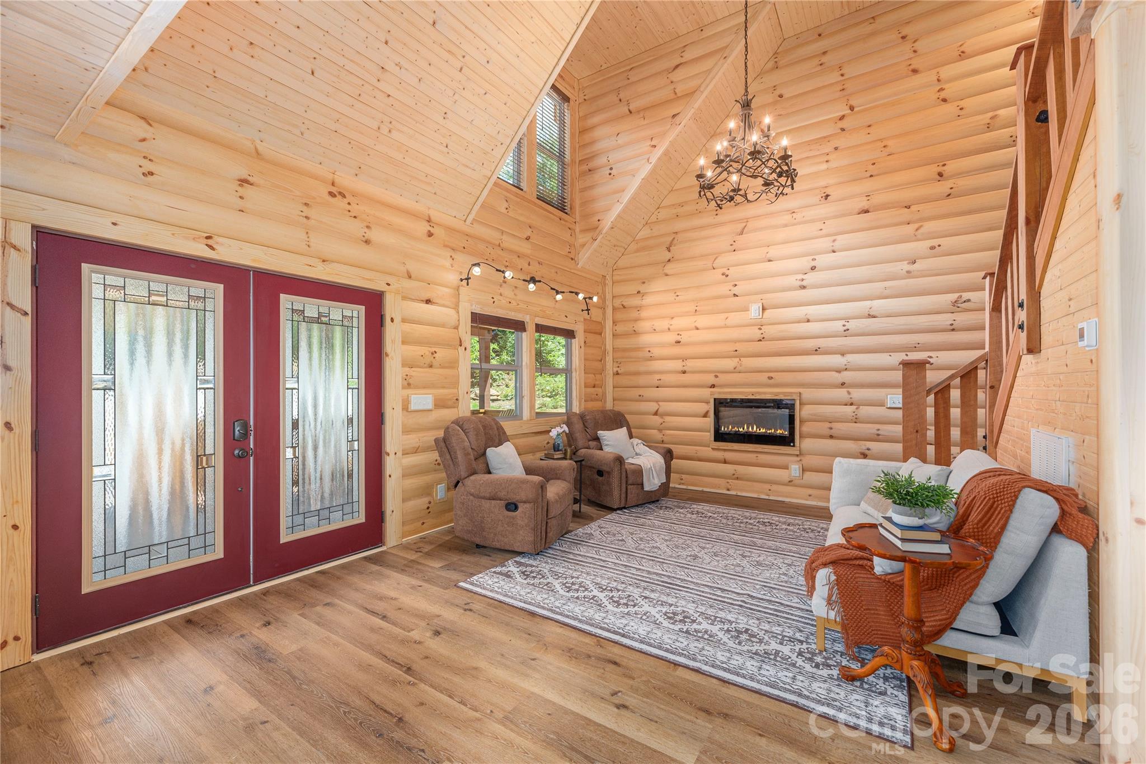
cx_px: 573
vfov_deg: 81.2
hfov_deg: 104.2
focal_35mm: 14
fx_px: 446
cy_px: 382
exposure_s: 1/200
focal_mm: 14
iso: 320
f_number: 8
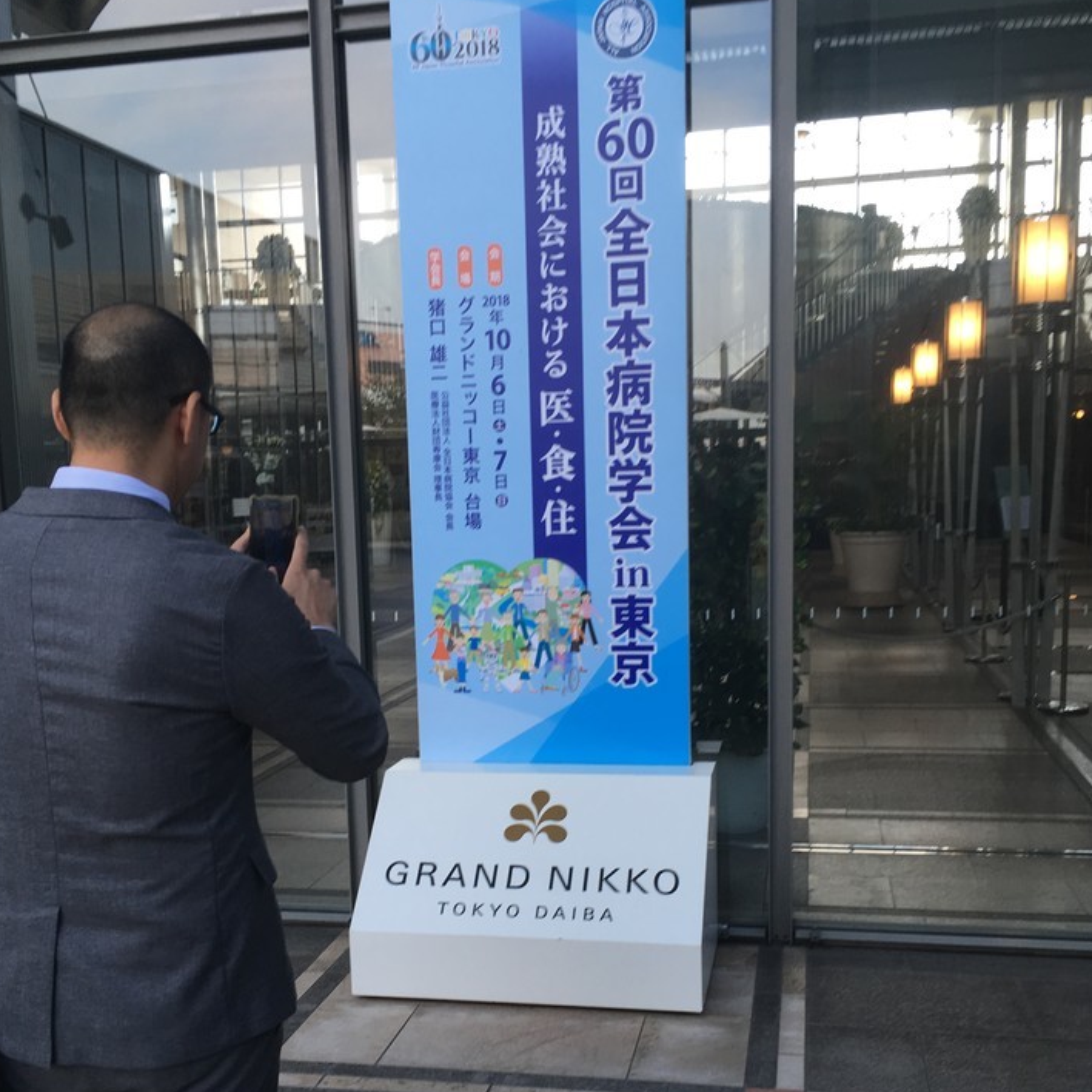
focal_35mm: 37
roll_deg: +2.5
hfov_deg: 44.9
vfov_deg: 44.6
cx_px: 534
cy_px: 668
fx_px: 1321
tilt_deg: -8.7
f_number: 2.2
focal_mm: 4.15
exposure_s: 1/120
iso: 32
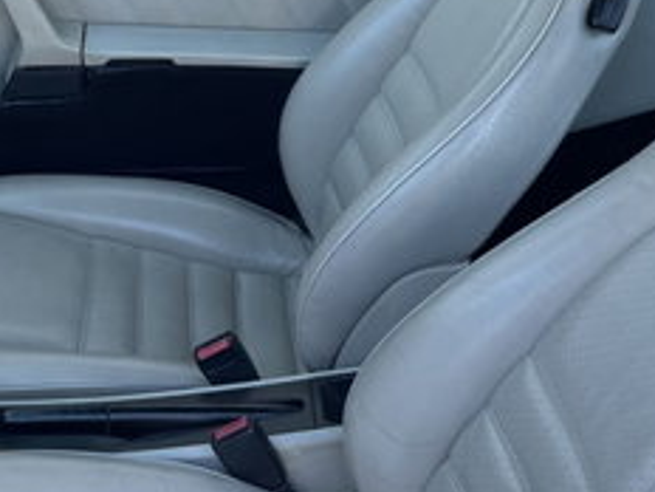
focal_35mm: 86
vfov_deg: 17.2
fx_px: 1627
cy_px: 229
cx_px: 42
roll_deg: +6.7
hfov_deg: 22.1
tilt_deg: -23.1
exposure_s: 1/188
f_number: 1.6
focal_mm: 5.1
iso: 40
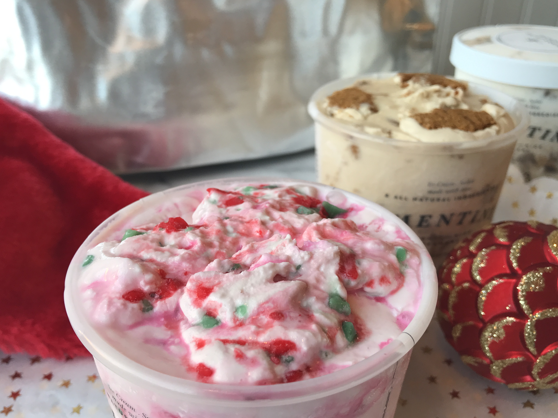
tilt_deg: -31.4
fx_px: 532
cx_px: 261
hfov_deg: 55.3
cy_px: 222
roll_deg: +0.3
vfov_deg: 42.9
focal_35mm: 33
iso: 25
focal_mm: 3.99
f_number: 1.8
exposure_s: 1/60
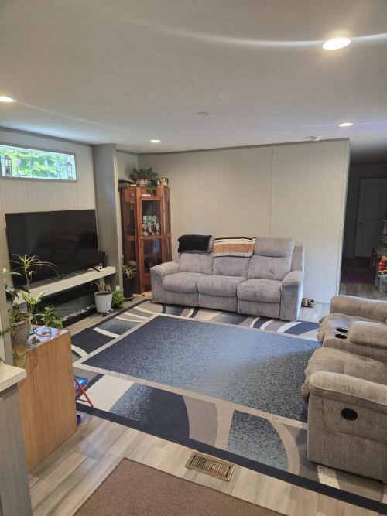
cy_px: 258
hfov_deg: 58.9
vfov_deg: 73.9
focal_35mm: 23
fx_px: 343
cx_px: 194
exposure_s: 1/120
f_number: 1.7
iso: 400
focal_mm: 6.3
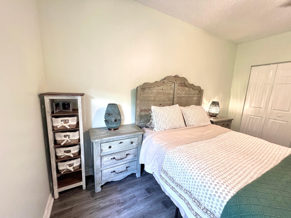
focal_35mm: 13
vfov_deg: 89.9
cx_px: 146
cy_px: 109
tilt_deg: -9.2
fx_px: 109
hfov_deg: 106.2
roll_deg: -2.6
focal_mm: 1.57
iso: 160
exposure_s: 1/60
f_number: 1.8
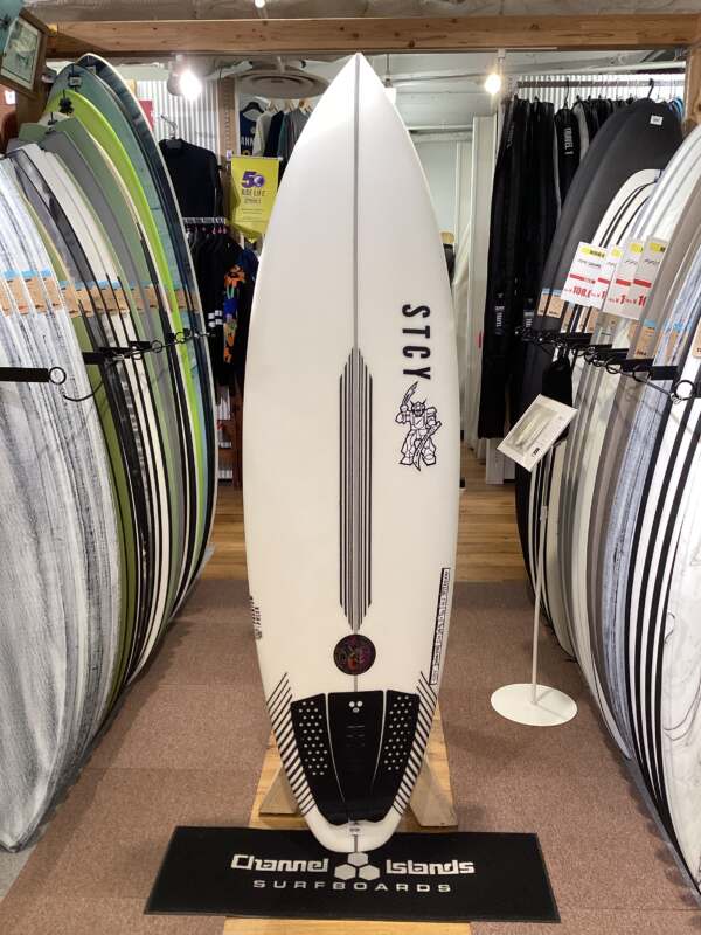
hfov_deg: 45.4
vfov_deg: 58.4
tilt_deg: -13.8
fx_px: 837
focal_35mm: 31
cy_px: 468
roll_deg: +0.1
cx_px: 350
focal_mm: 3.3
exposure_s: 1/60
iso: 80
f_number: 2.4
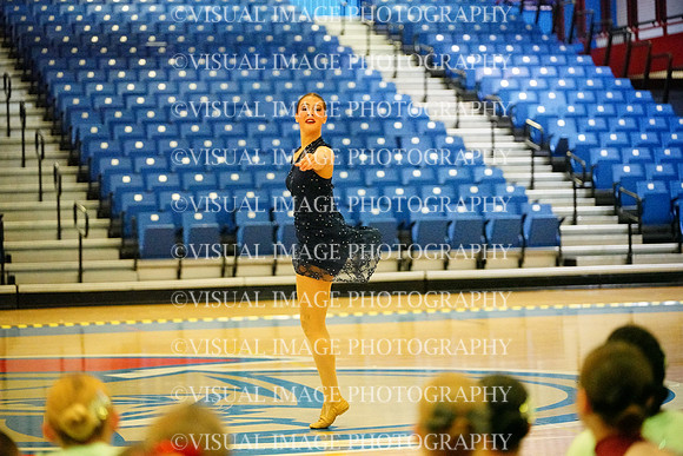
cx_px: 342
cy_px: 228
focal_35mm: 113
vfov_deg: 12.1
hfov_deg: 18.1
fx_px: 2144
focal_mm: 113
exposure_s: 1/1600
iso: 25600
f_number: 2.8
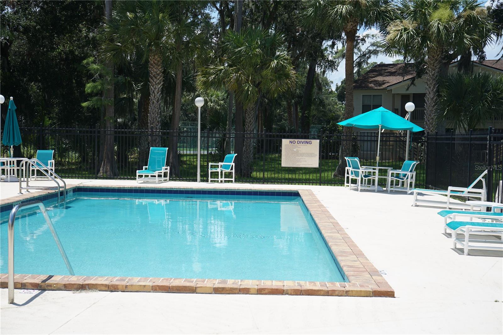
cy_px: 168
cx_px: 252
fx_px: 670
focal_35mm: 48
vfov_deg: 28.1
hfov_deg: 41.1
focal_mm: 48
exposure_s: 1/320
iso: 100
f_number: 8
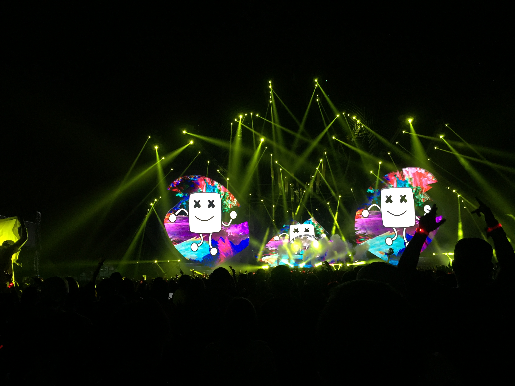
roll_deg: -0.5
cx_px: 258
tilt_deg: +10.2
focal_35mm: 29
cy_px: 193
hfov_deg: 61.7
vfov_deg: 48.2
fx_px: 431
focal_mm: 4.15
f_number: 2.2
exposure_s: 1/33
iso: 40
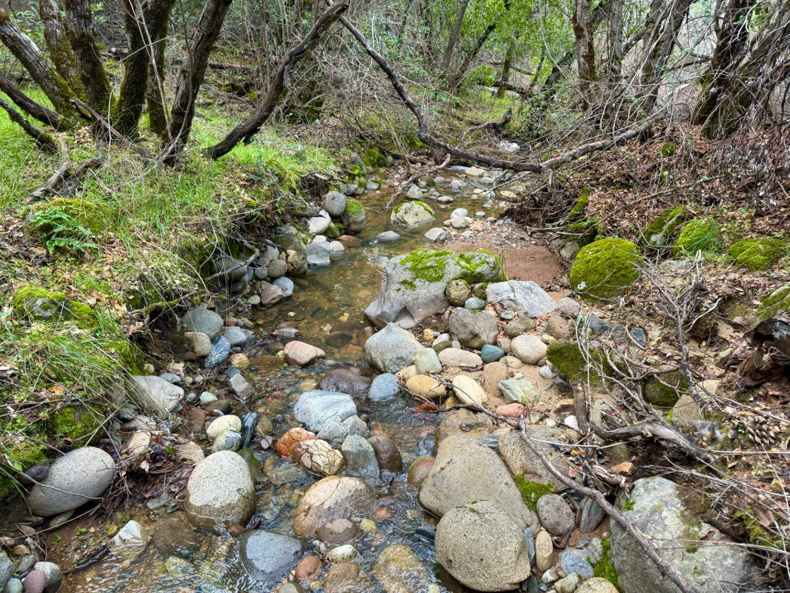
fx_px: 548
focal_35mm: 24
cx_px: 395
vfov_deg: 56.8
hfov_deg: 71.6
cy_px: 296
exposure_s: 1/121
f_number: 1.78
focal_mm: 6.86
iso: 125
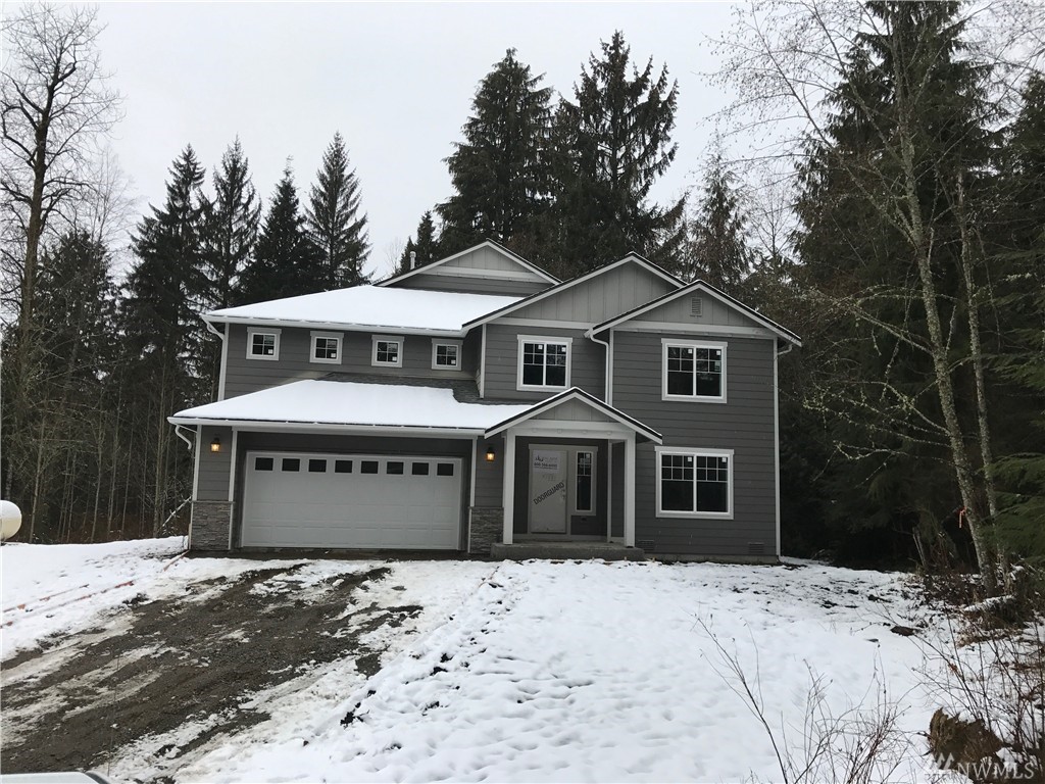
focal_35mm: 28
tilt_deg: +7.3
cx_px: 522
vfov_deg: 49.7
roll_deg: -2.2
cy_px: 392
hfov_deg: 63.4
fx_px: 845
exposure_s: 1/694
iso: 20
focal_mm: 3.99
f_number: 1.8
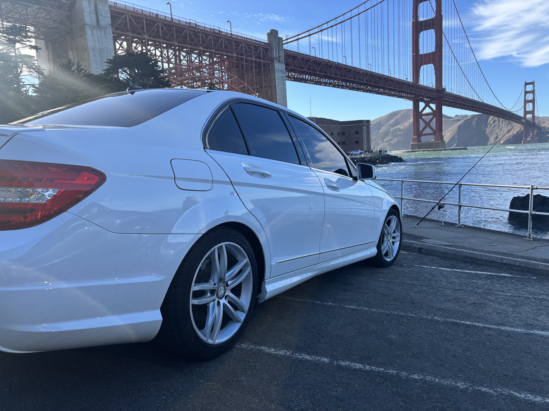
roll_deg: +3.0
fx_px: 412
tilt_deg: -5.5
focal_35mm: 26
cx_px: 274
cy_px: 206
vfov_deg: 53.1
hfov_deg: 67.3
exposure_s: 1/1103
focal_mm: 5.96
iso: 50
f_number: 1.6
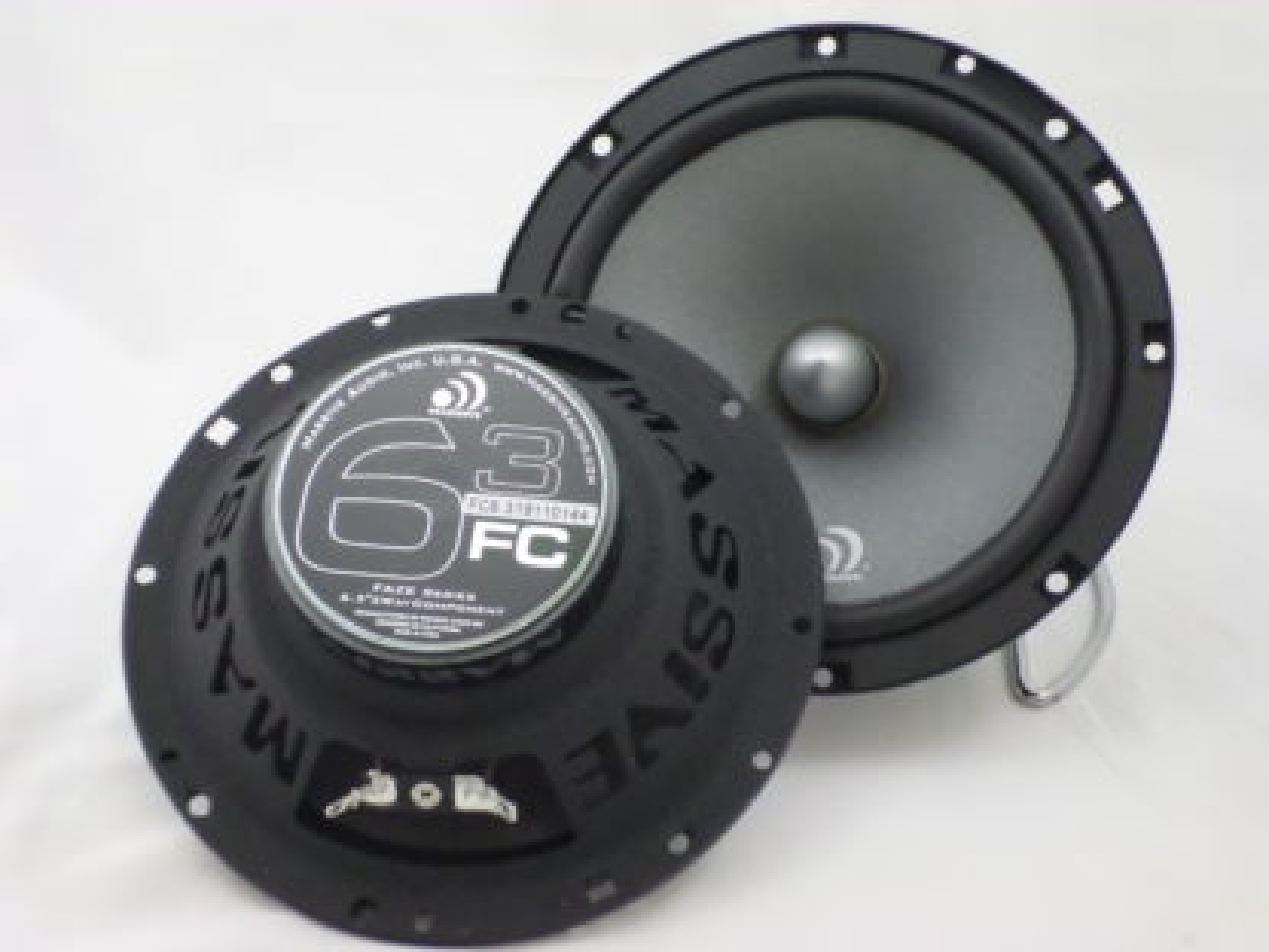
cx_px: 634
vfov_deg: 13.5
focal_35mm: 110
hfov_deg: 17.9
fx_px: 4033
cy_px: 476
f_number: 5.7
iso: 640
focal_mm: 19.8
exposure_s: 1/45
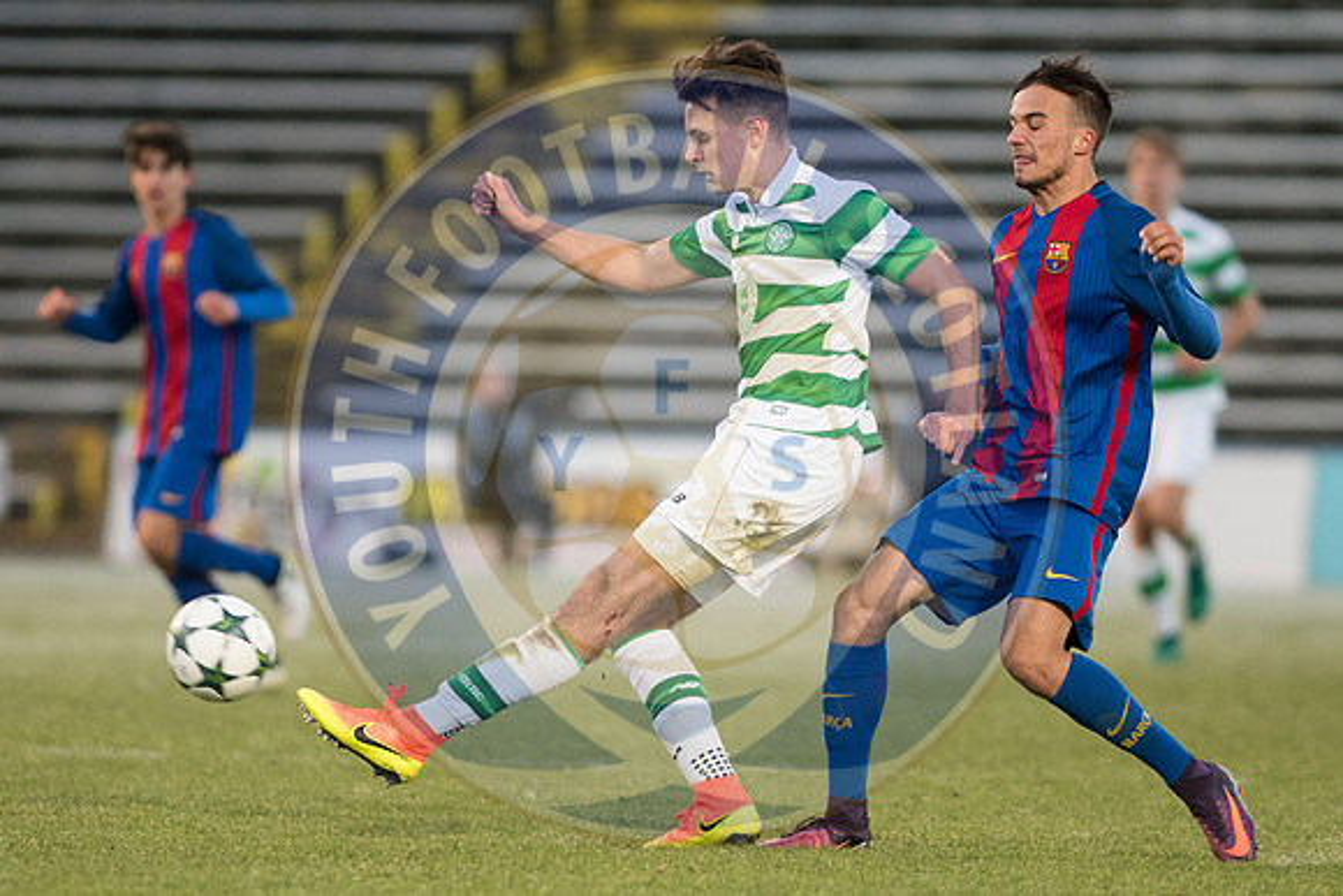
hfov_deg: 4.6
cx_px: 672
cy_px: 448
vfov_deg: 3.1
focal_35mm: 450
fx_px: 16791
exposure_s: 1/1000
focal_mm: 300
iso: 1000
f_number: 2.8
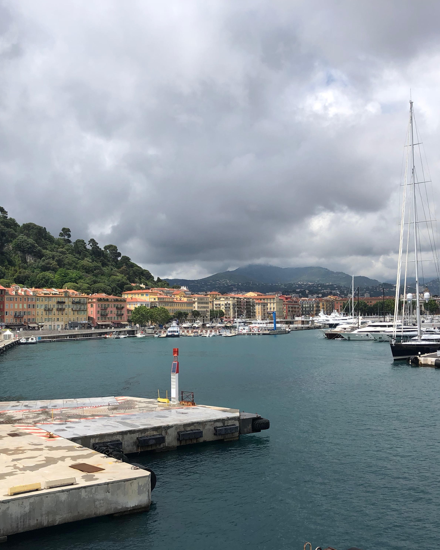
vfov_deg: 49.1
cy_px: 279
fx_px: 602
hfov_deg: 40.0
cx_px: 184
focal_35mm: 37
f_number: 1.8
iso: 20
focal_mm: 4
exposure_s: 1/3436
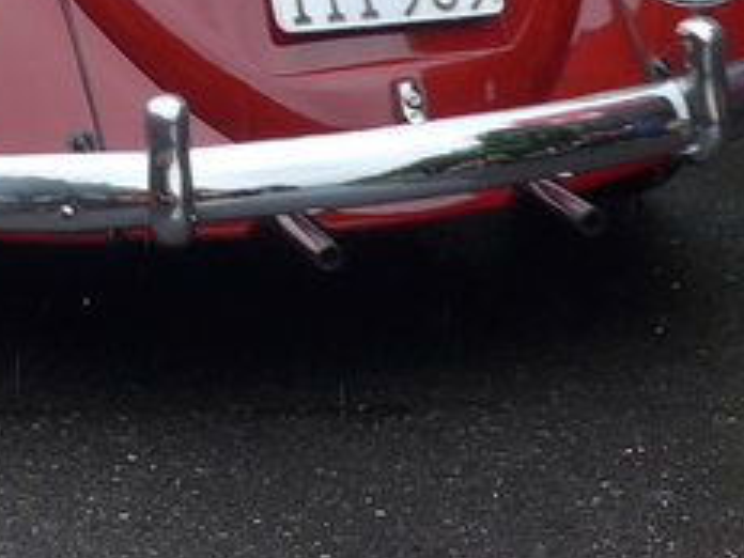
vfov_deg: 9.6
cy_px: -241
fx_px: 3224
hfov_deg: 13.1
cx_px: 80
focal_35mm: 150
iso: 80
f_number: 2.8
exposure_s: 1/250
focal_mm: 6
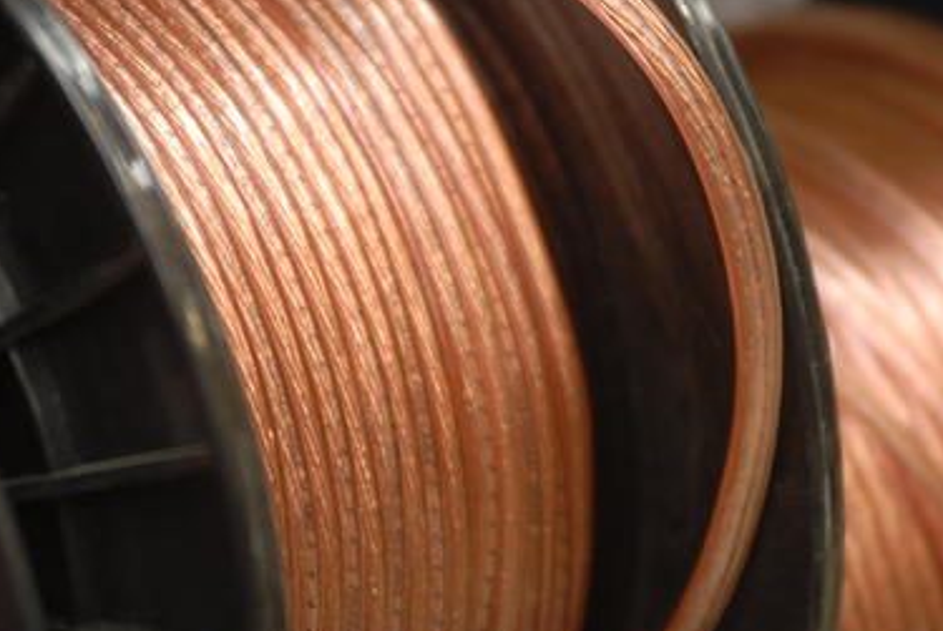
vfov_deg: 3.7
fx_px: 9860
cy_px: 341
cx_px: 510
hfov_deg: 5.5
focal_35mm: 376
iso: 200
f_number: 2.8
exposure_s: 1/15
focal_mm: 200
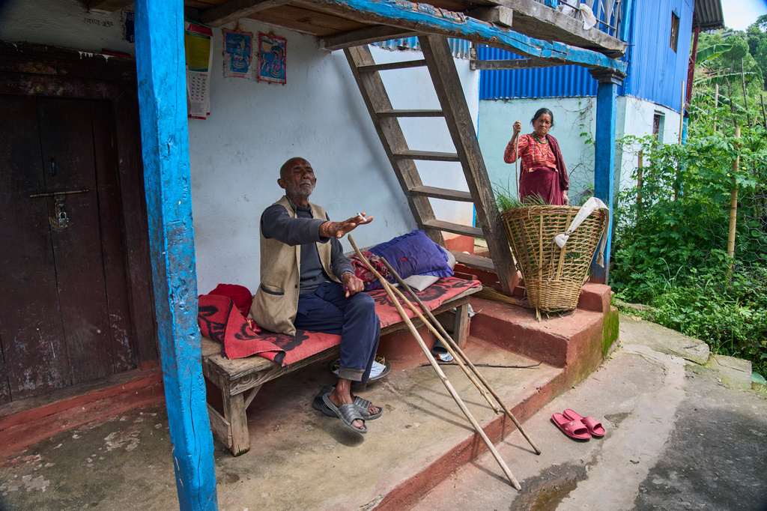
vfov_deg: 53.1
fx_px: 511
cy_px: 256
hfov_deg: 73.8
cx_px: 384
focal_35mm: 24
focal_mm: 24
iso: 800
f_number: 4.5
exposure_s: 1/1600
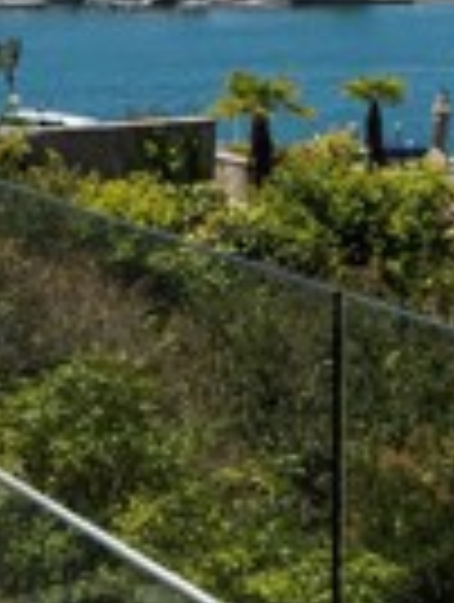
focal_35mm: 110
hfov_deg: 11.6
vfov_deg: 17.2
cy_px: -83
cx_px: 1007
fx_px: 1917
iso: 50
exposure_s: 1/25
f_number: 11
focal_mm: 24
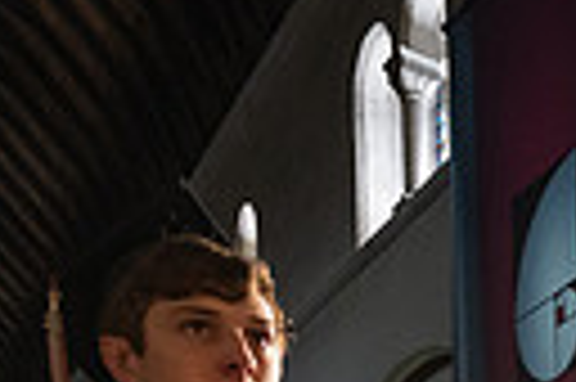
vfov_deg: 15.8
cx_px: 806
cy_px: 764
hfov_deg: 24.6
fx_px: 1087
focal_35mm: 68
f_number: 4
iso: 4000
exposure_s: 1/125
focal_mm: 15
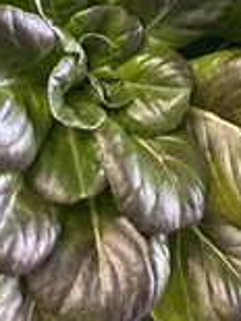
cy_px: -601
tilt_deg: -4.2
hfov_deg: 8.4
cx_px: 353
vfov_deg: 9.4
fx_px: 1599
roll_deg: +1.0
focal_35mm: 172
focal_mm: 5.7
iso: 125
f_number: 1.5
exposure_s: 1/60
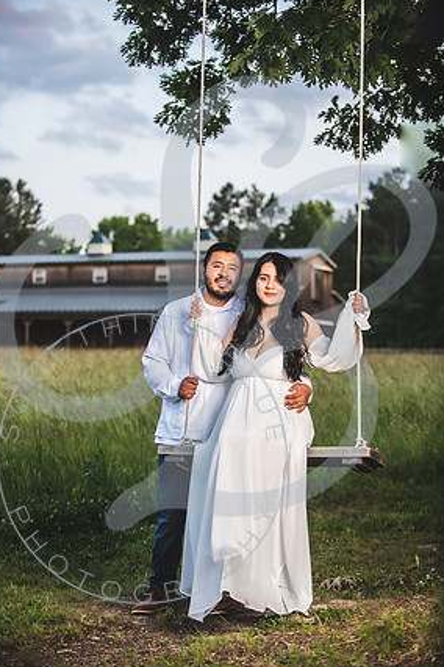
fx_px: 1369
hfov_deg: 18.4
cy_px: 340
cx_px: 213
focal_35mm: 74
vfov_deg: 27.3
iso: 200
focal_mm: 70
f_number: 2.8
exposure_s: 1/250
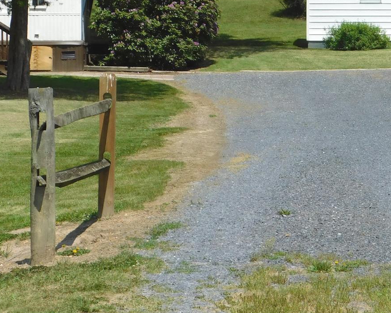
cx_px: 322
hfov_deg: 12.8
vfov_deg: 10.3
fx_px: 1736
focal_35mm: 150
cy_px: 93
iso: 125
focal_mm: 11.7
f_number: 4.2
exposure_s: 1/1250
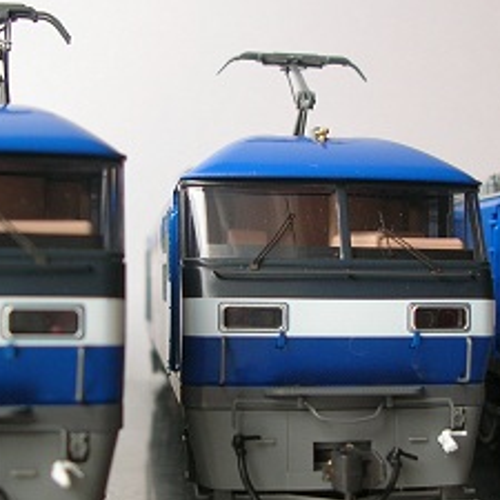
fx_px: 1111
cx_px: 266
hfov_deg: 25.4
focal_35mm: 68
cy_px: 286
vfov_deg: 25.3
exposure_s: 1/31.1
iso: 50
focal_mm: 5.8
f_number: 2.8
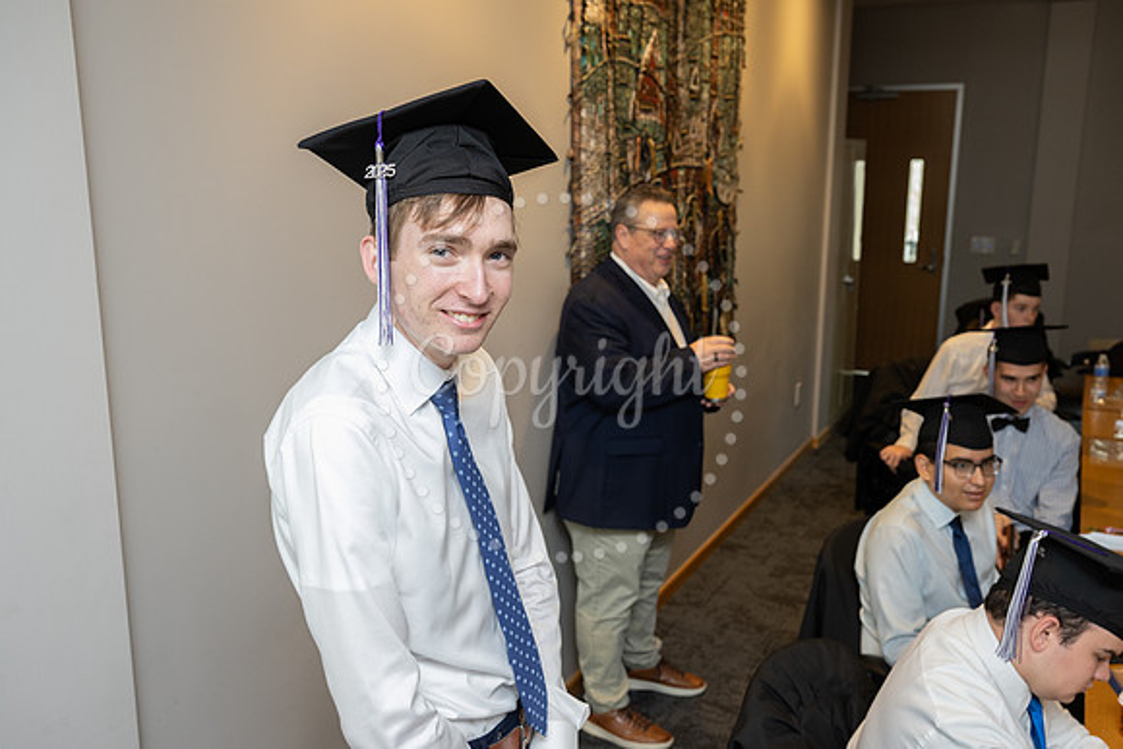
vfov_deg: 40.0
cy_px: 374
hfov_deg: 57.2
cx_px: 562
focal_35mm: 33
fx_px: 1030
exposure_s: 1/125
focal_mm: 33
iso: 1000
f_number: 5
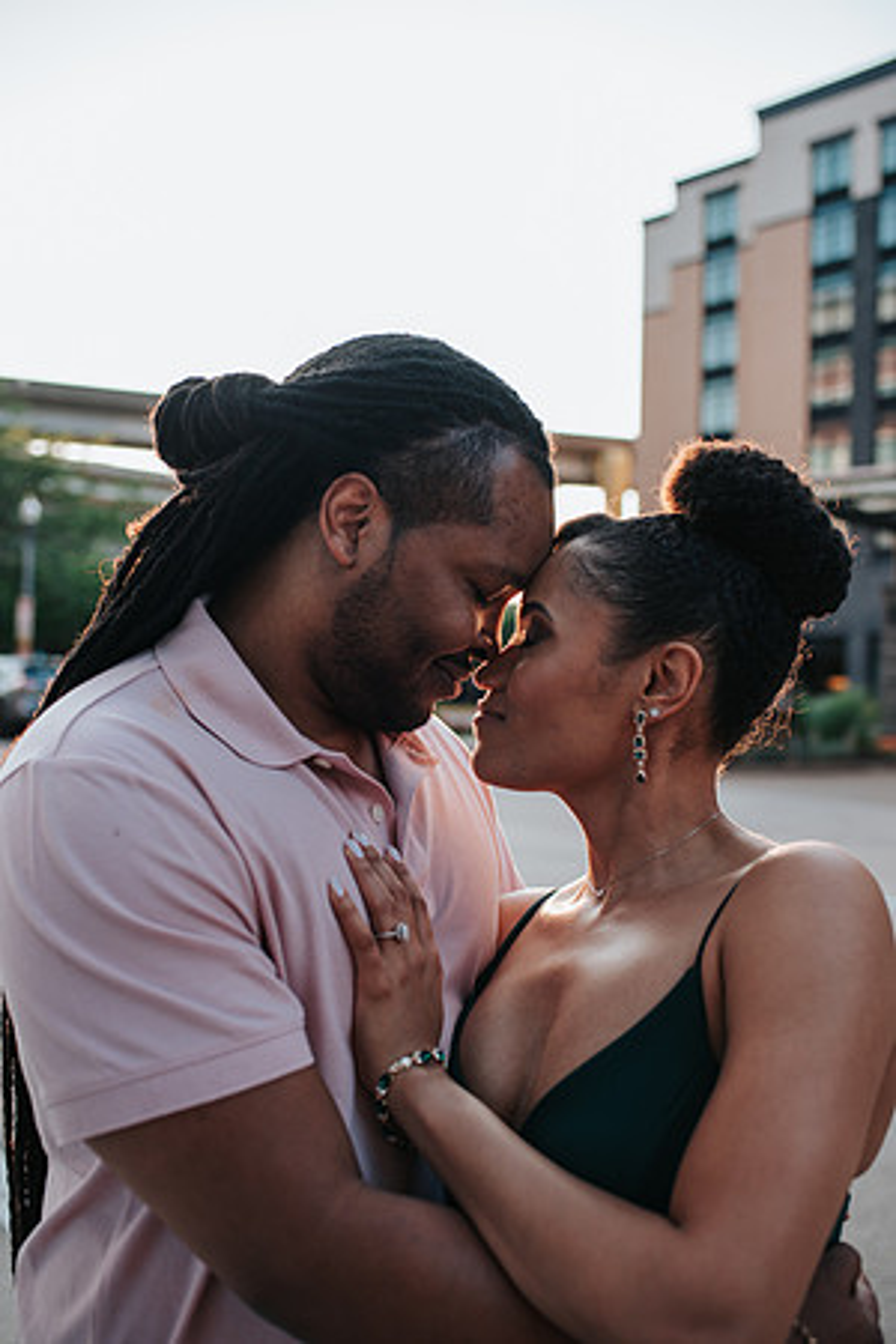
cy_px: 672
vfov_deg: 54.4
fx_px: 1307
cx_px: 448
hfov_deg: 37.9
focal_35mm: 35
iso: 125
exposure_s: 1/320
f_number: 3.2
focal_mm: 35
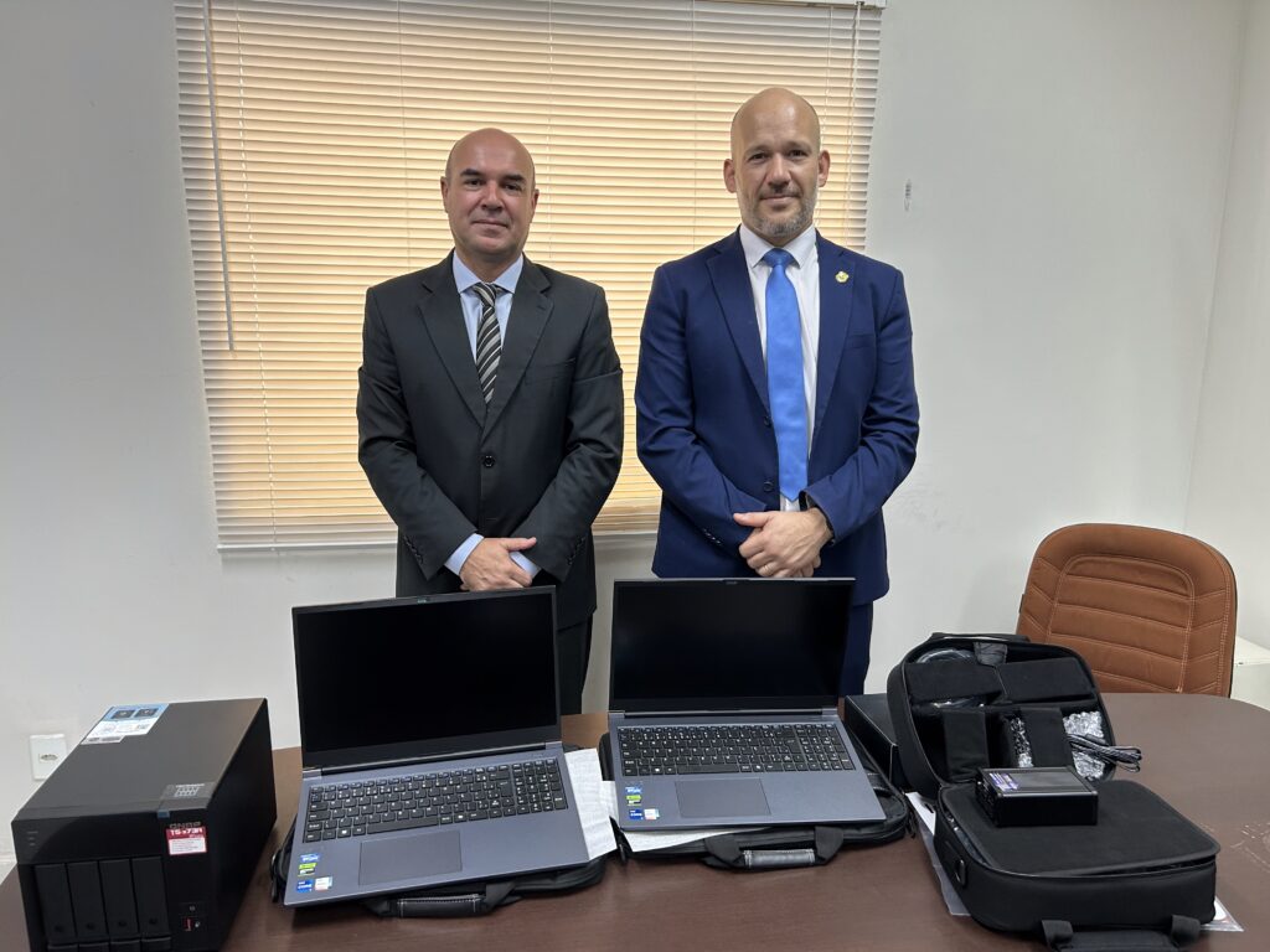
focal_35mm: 26
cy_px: 476
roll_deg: -0.2
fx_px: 954
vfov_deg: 53.1
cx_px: 635
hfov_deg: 67.3
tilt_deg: -12.5
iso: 100
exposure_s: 1/60
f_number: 1.5
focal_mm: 5.7
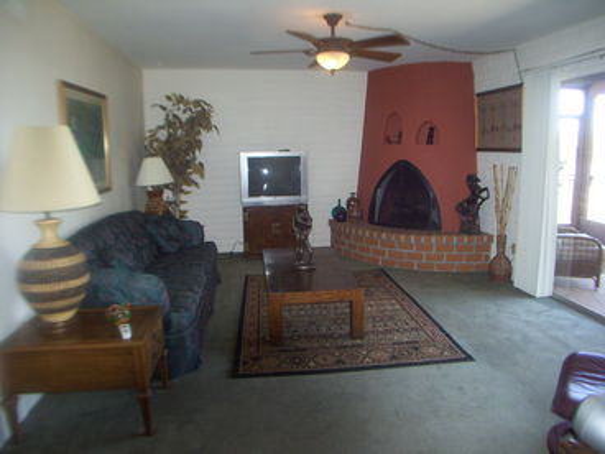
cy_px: 227
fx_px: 629
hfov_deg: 51.4
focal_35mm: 36
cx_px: 302
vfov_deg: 39.7
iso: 200
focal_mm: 6
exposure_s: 1/60
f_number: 2.7
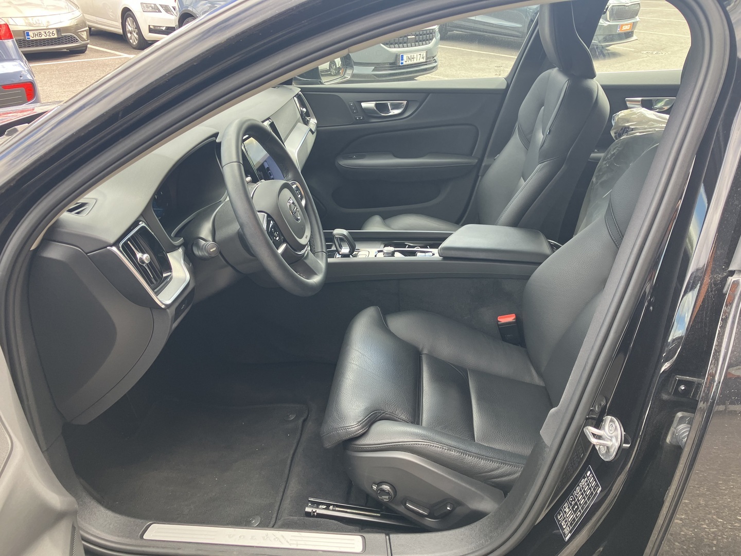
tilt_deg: -26.8
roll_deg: +0.8
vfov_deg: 49.7
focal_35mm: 28
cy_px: 278
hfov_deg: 63.4
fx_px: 599
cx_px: 370
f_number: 1.8
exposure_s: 1/100
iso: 32
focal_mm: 3.99
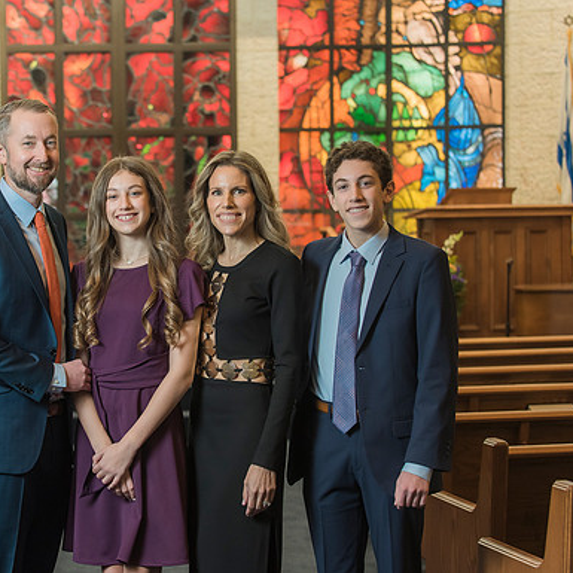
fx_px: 1798
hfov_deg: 18.0
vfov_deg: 18.1
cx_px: 168
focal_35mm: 96
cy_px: 279
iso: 1250
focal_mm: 70
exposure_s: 1/125
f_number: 4
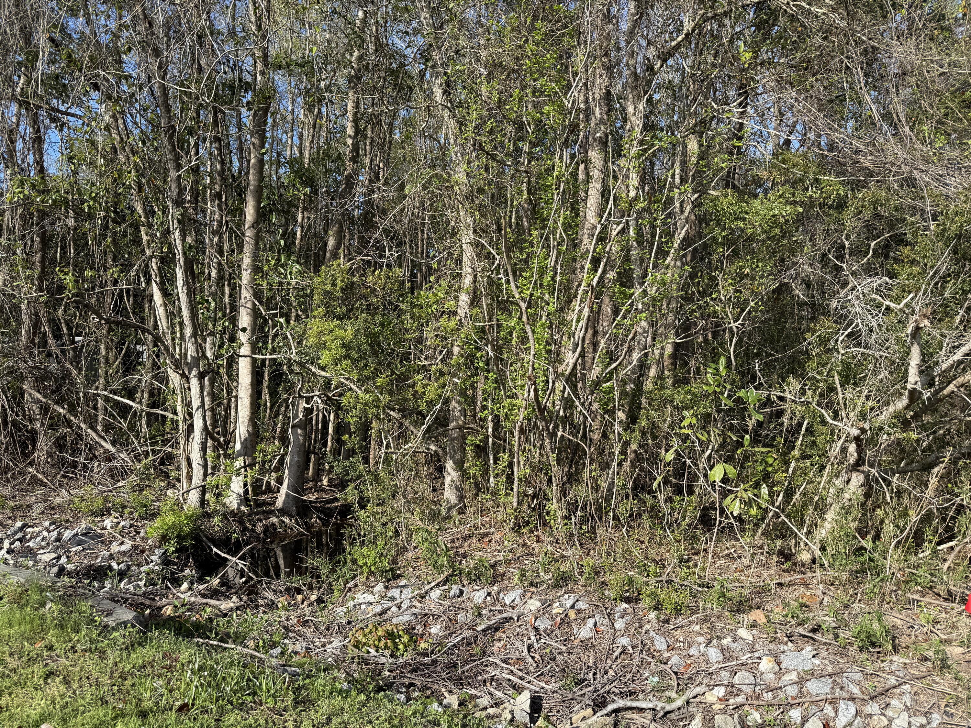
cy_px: 364
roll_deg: -1.0
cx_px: 486
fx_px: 673
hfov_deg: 71.6
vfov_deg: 56.8
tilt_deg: +2.0
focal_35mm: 24
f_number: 1.78
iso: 80
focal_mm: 6.76
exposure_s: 1/1949
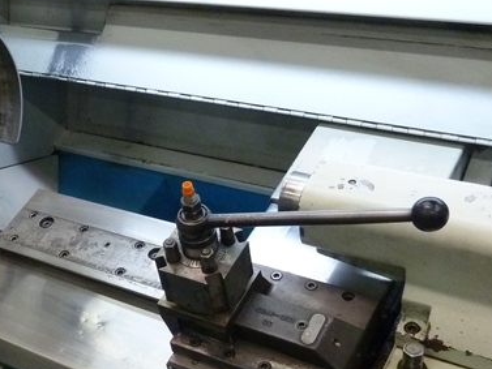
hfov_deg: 33.4
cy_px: 254
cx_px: 10
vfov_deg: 27.3
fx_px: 754
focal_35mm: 53
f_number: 3.3
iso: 400
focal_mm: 4.1
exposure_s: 1/30
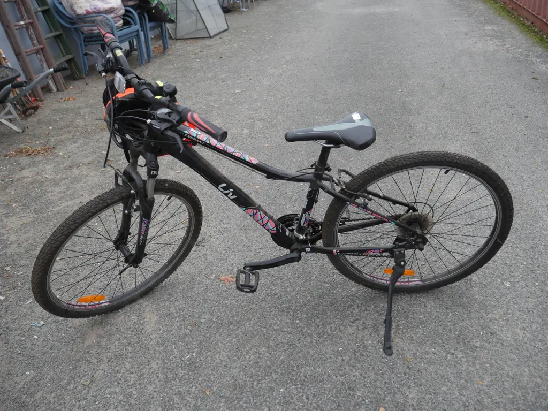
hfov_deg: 60.0
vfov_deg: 46.8
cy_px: 206
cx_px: 274
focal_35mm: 30
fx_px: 475
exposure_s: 1/60
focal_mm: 15
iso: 250
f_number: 3.6
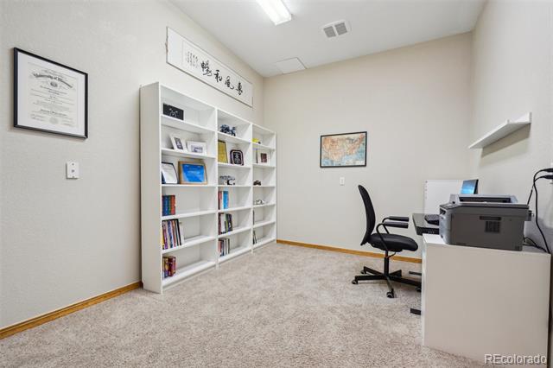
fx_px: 230
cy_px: 184
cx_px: 276
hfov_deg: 100.4
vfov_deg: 77.3
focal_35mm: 15
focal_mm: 10
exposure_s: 1/6
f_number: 8
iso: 400
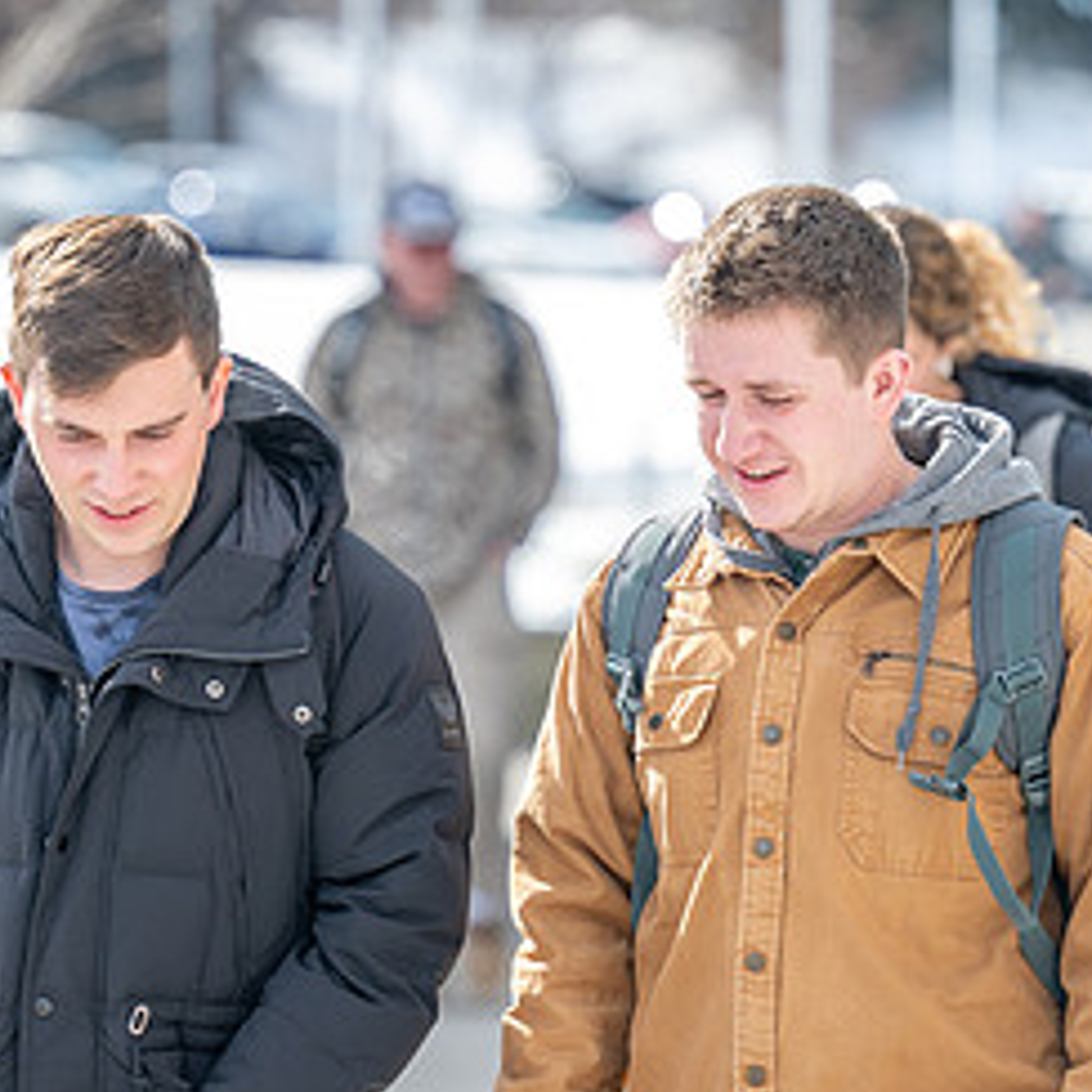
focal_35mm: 242
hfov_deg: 7.2
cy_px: 566
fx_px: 8637
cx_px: 524
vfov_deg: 7.2
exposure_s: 1/800
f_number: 2.8
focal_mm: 120
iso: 100
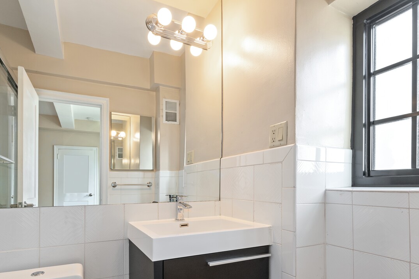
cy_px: 195
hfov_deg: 81.0
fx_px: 244
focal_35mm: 21
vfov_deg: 57.6
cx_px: 192
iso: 200
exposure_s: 1/13
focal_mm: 15
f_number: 11
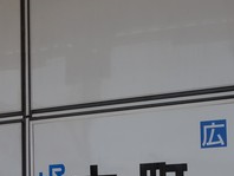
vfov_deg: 16.7
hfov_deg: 22.4
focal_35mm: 87
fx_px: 589
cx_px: 142
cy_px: 167
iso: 160
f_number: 5.6
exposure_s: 1/250
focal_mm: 10.4
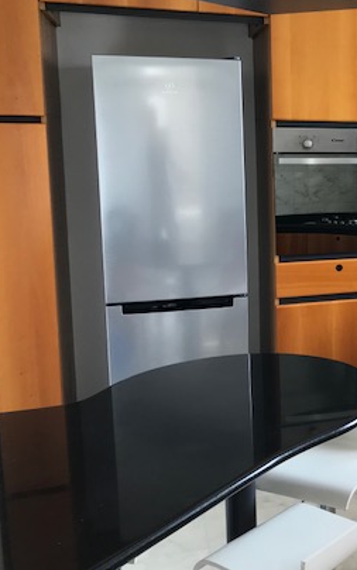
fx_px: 731
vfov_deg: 42.5
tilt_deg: -8.6
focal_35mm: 47
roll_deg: +0.0
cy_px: 243
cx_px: 433
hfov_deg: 24.7
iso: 32
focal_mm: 3.99
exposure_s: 1/90
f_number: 1.8
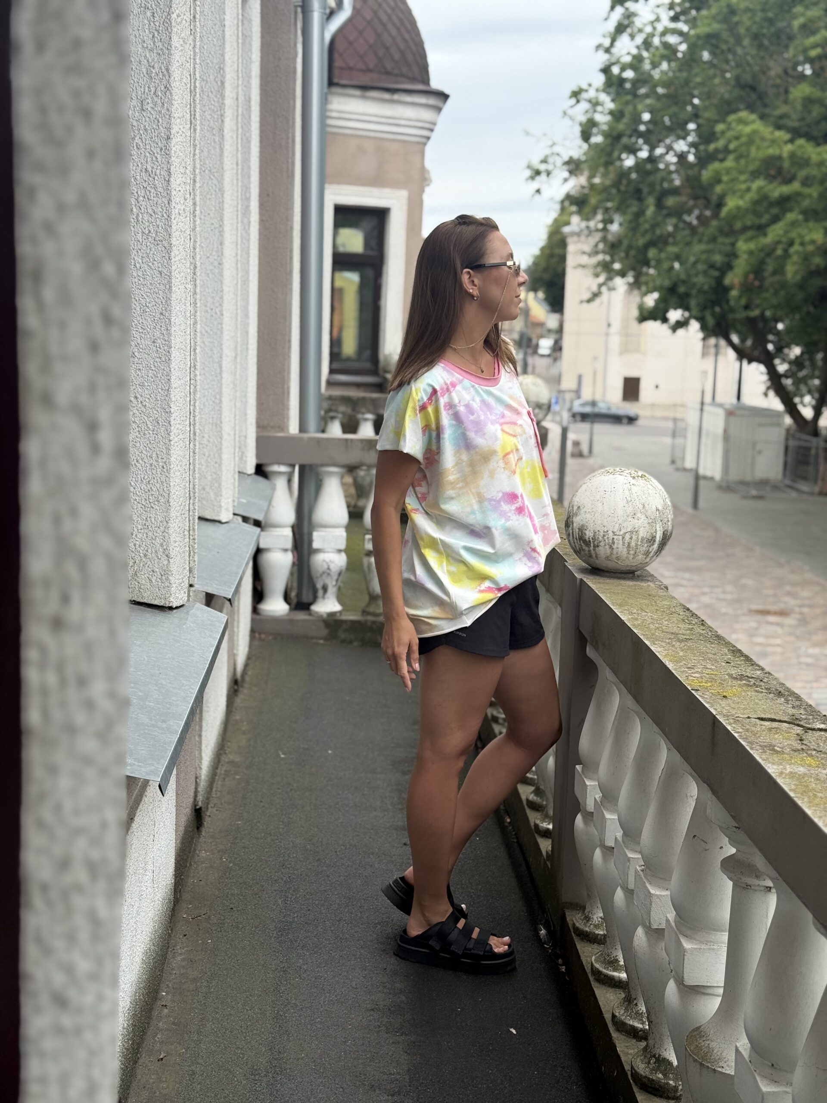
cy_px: 552
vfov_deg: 39.7
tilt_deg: -7.3
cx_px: 414
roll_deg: -1.9
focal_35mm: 48
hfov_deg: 30.3
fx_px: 1529
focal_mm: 6.76
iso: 64
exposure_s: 1/1754
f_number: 1.78
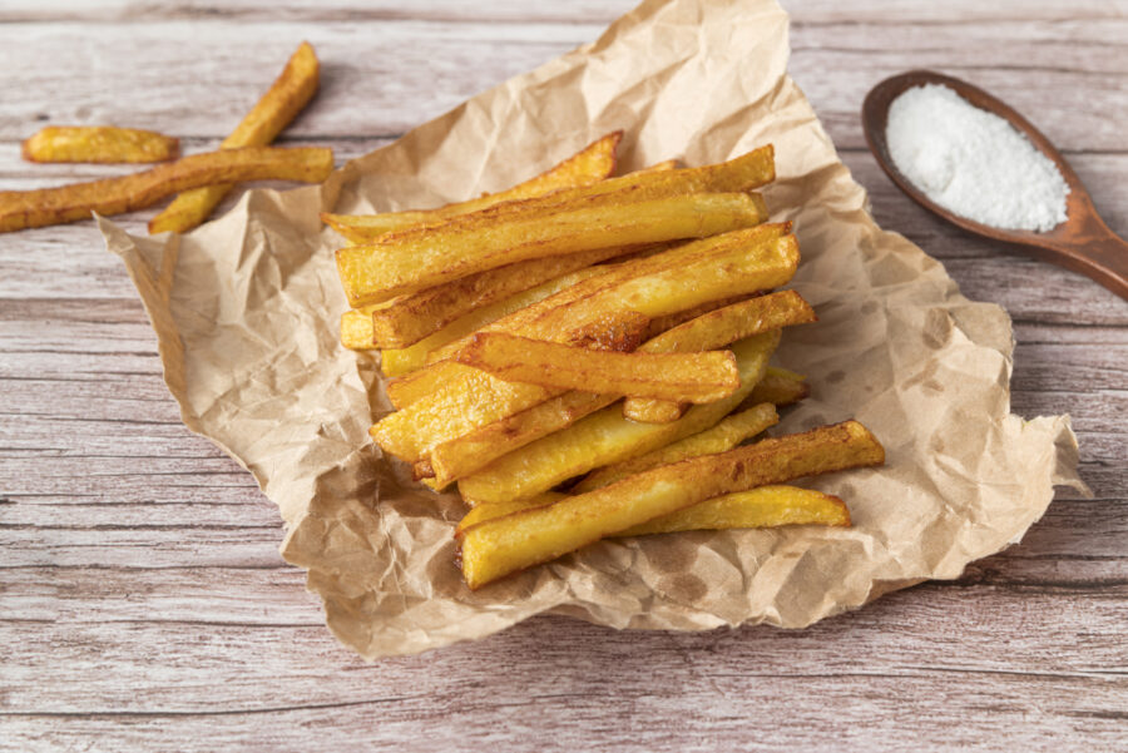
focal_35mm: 63
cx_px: 564
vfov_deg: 21.6
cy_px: 376
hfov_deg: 31.9
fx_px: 1975
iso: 100
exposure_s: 1/15
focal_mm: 63
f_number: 9
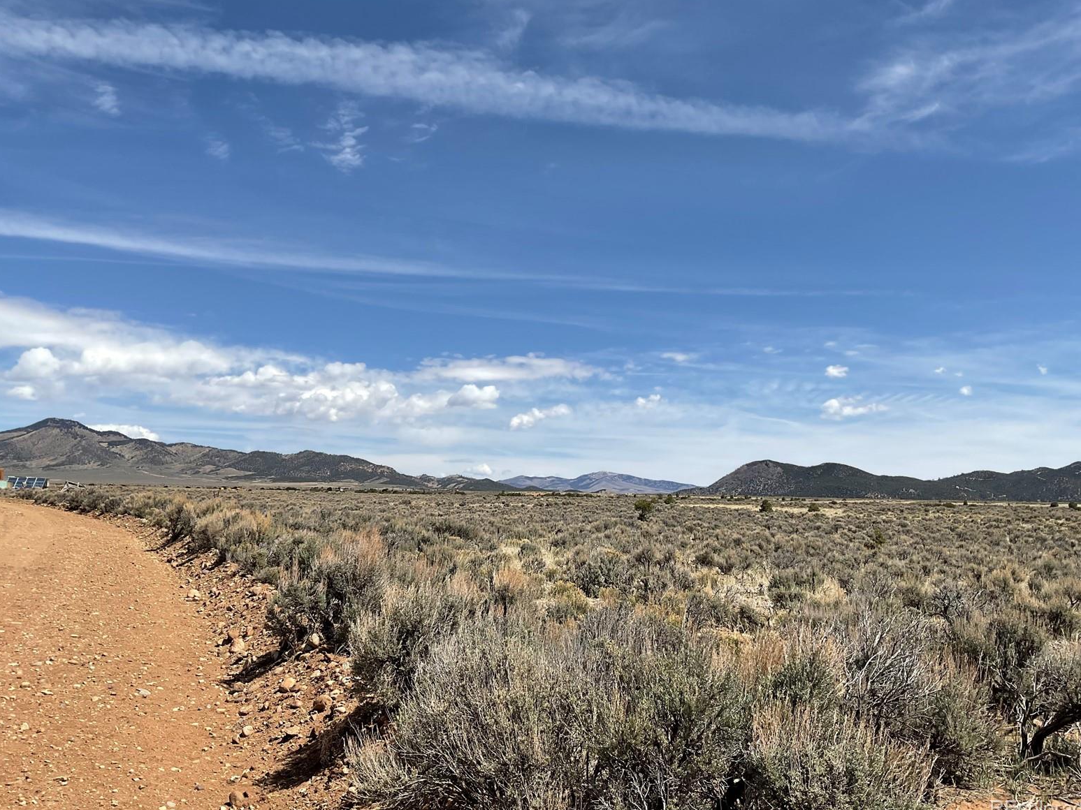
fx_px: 937
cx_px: 544
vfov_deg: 46.8
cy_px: 404
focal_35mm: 30
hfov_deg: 60.0
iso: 16
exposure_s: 1/2538
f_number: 1.8
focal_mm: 3
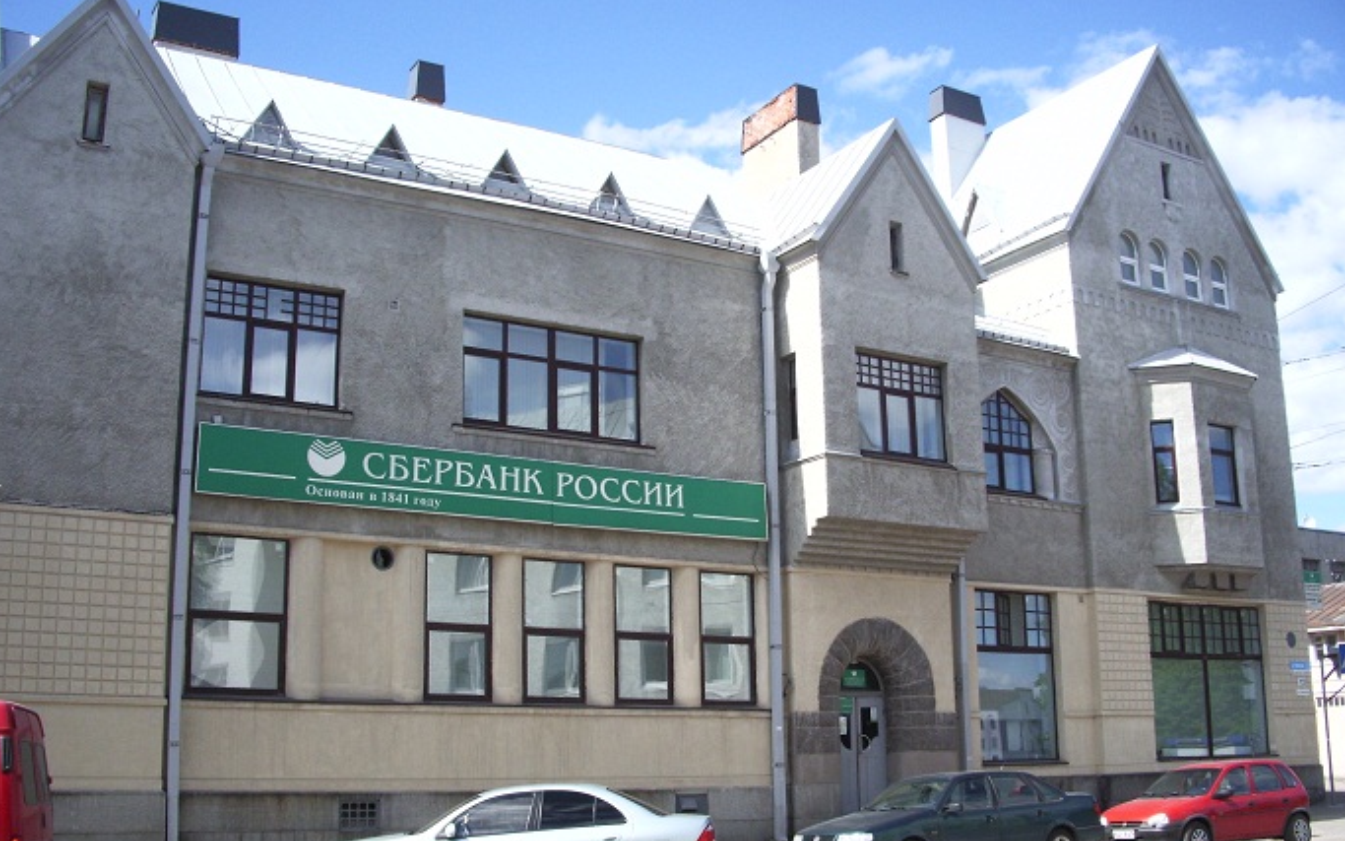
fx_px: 1393
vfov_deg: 33.5
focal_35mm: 38
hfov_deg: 51.5
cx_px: 679
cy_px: 482
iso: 80
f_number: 4.3
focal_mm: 5.8
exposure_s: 1/500
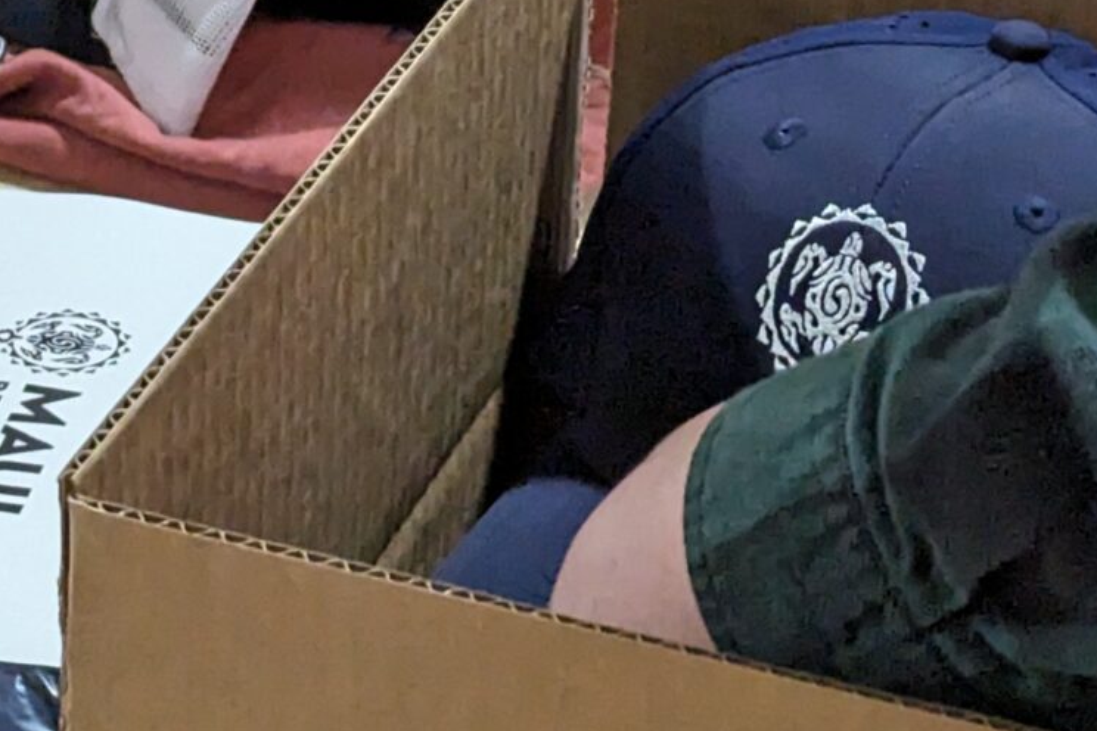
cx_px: 659
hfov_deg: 11.9
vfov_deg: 8.0
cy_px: 81
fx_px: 5241
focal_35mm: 172
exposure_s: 1/164
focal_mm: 6.81
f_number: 1.85
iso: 1215
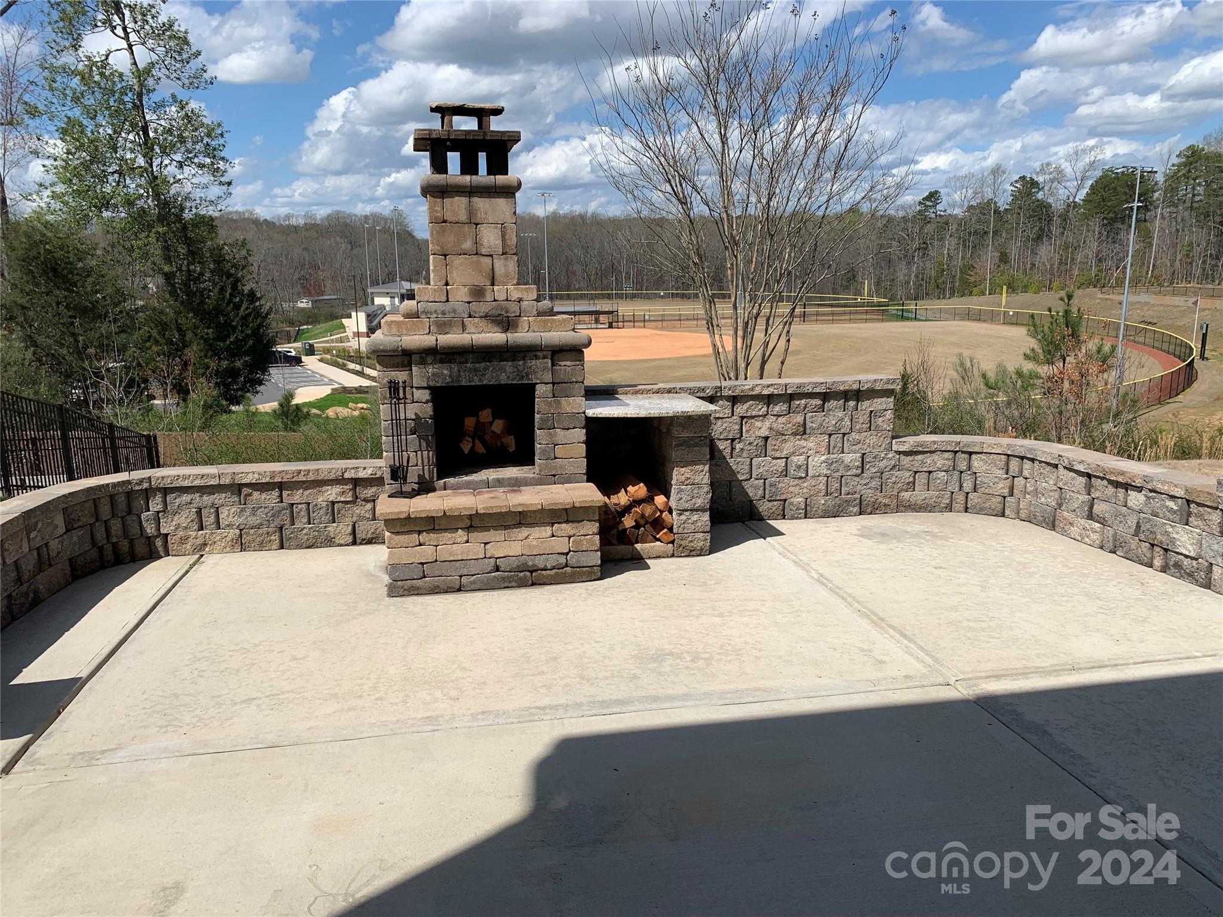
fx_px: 919
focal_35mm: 26
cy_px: 458
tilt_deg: -12.0
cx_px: 612
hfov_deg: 67.3
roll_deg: +0.5
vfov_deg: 53.1
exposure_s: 1/3289
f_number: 1.8
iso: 25
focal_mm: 4.25
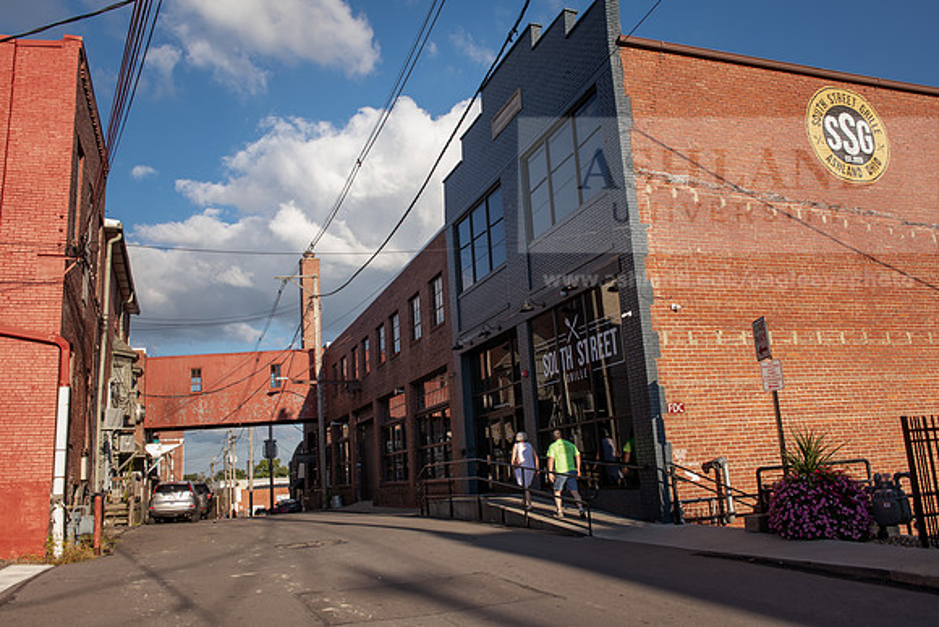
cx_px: 470
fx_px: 757
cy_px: 314
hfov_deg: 63.6
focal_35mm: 29
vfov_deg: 45.0
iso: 31
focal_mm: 29
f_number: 9
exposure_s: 1/50
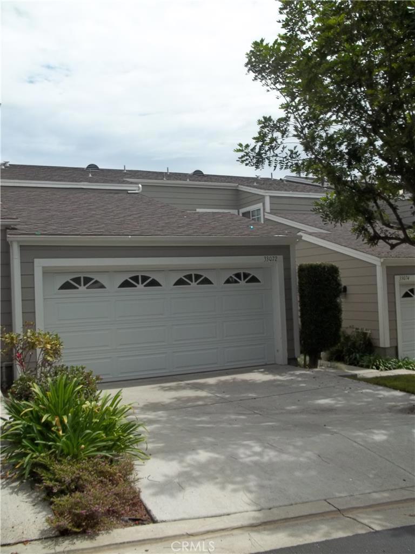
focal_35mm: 33
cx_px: 208
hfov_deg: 42.9
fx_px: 528
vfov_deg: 55.4
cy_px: 277
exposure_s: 1/250
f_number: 8
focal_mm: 5.9
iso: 64
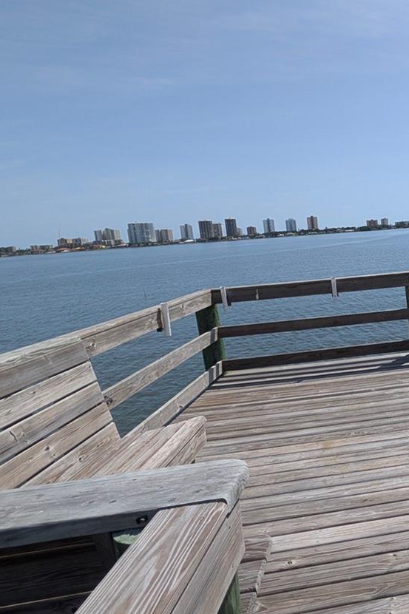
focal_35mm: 24
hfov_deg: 41.1
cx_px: 462
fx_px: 409
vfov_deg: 73.6
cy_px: 280
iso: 50
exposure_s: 1/4184
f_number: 1.7
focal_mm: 2.02
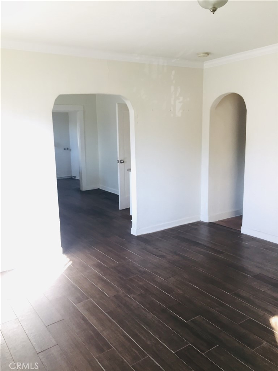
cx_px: 139
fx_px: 311
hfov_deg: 48.2
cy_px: 186
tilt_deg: -8.9
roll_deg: +1.2
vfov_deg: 61.7
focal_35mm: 29
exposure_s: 1/30
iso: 32
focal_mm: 4.15
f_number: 2.2
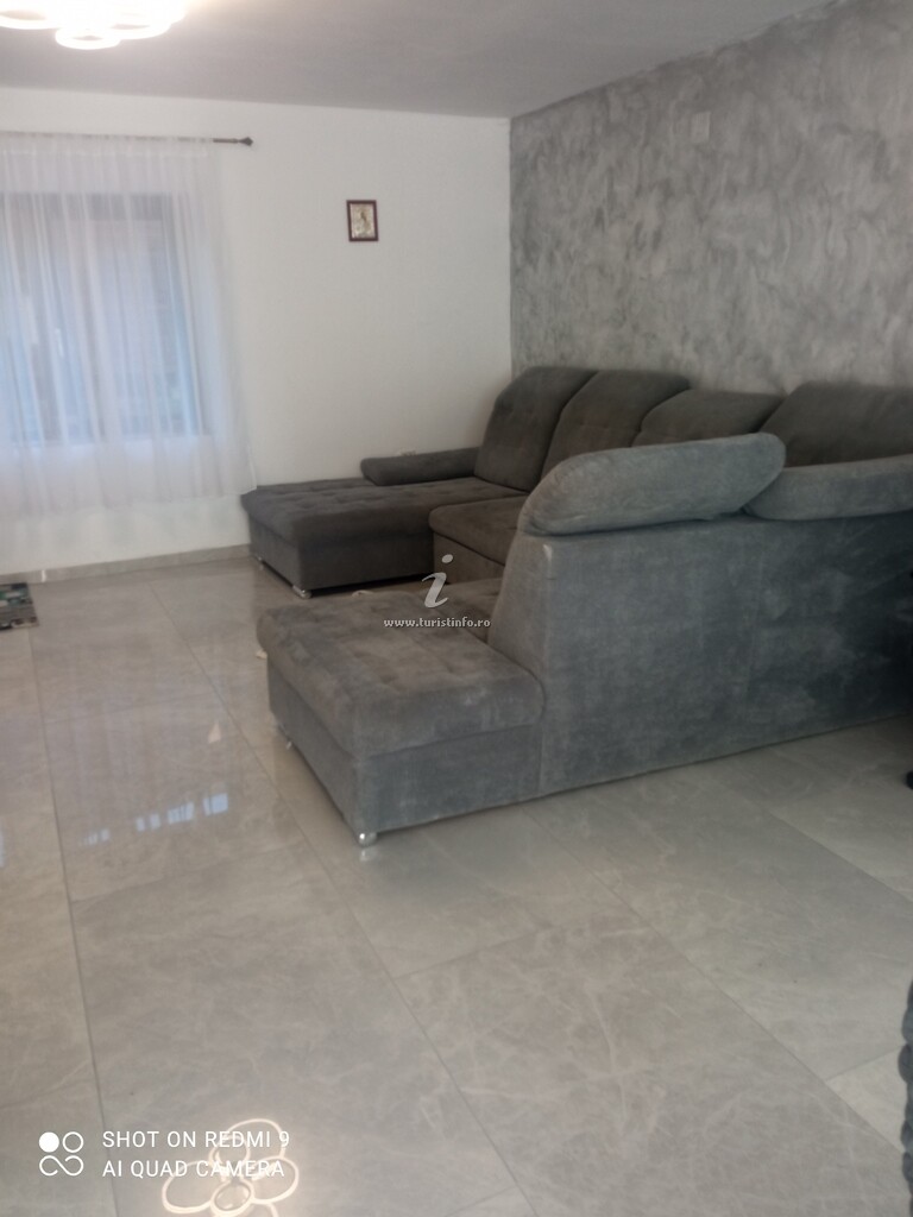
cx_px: 456
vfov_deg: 65.3
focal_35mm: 27
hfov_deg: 51.4
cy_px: 608
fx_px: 950
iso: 120
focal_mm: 3.79
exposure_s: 1/50
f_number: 2.2
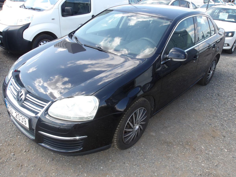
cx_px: 118
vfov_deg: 51.4
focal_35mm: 27
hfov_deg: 65.3
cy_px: 88
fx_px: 184
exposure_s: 1/325
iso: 100
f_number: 3
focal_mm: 4.9
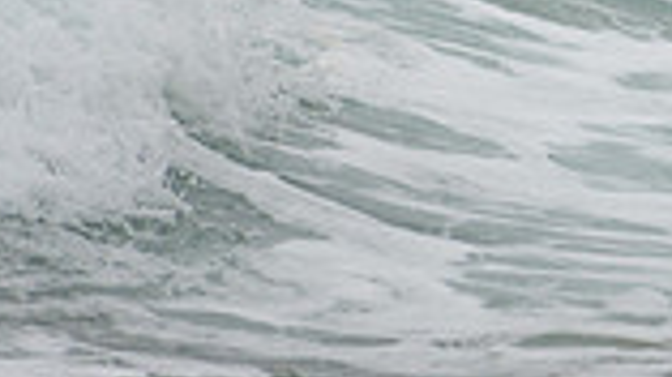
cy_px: -323
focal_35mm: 2270
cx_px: 1207
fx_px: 40414
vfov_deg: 0.5
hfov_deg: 1.0
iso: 220
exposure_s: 1/1600
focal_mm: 390
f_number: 5.6
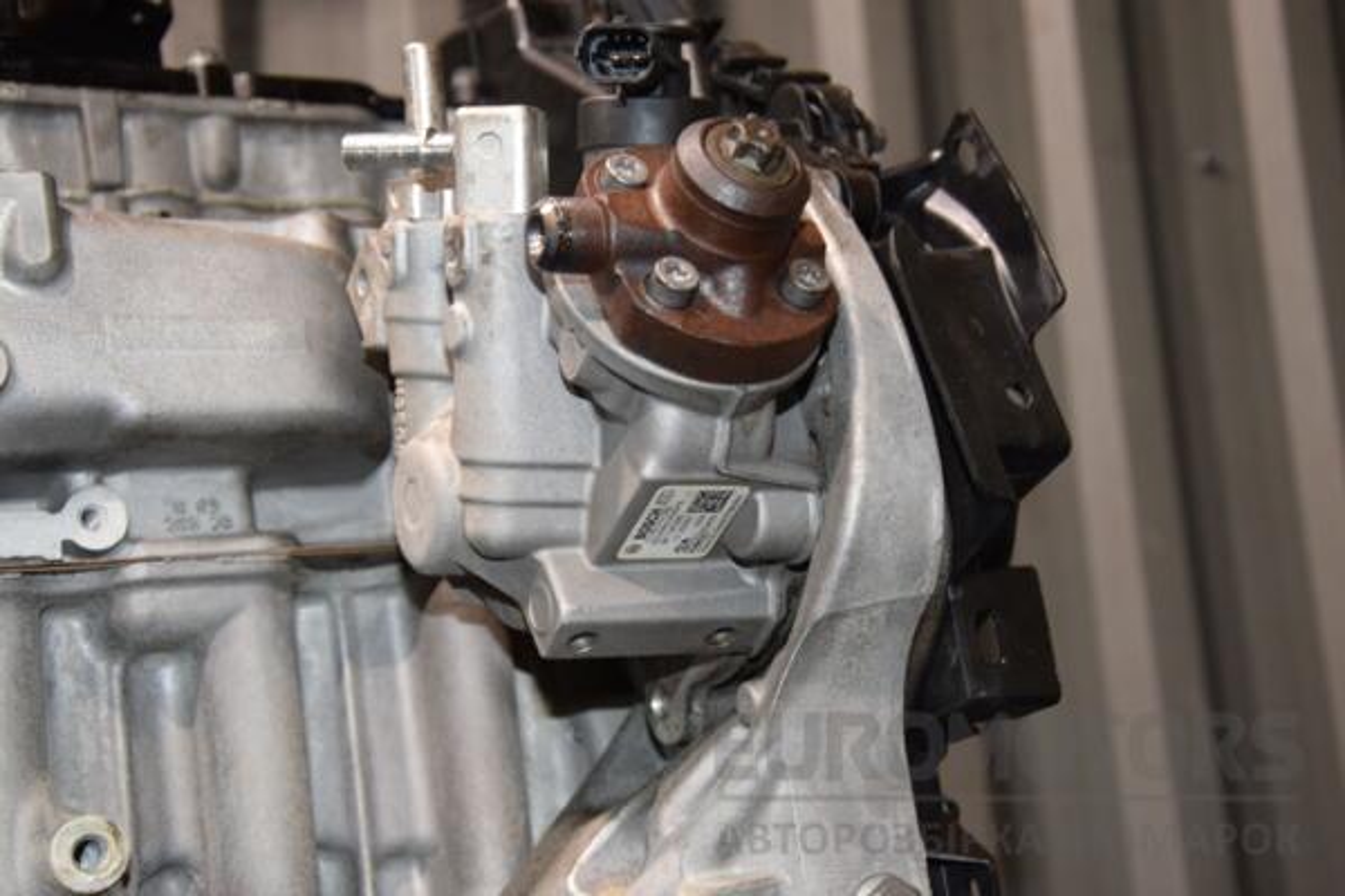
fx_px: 2129
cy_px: 448
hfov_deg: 35.1
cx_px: 672
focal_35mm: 57
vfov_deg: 23.8
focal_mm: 38
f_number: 5.6
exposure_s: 1/60
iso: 1600
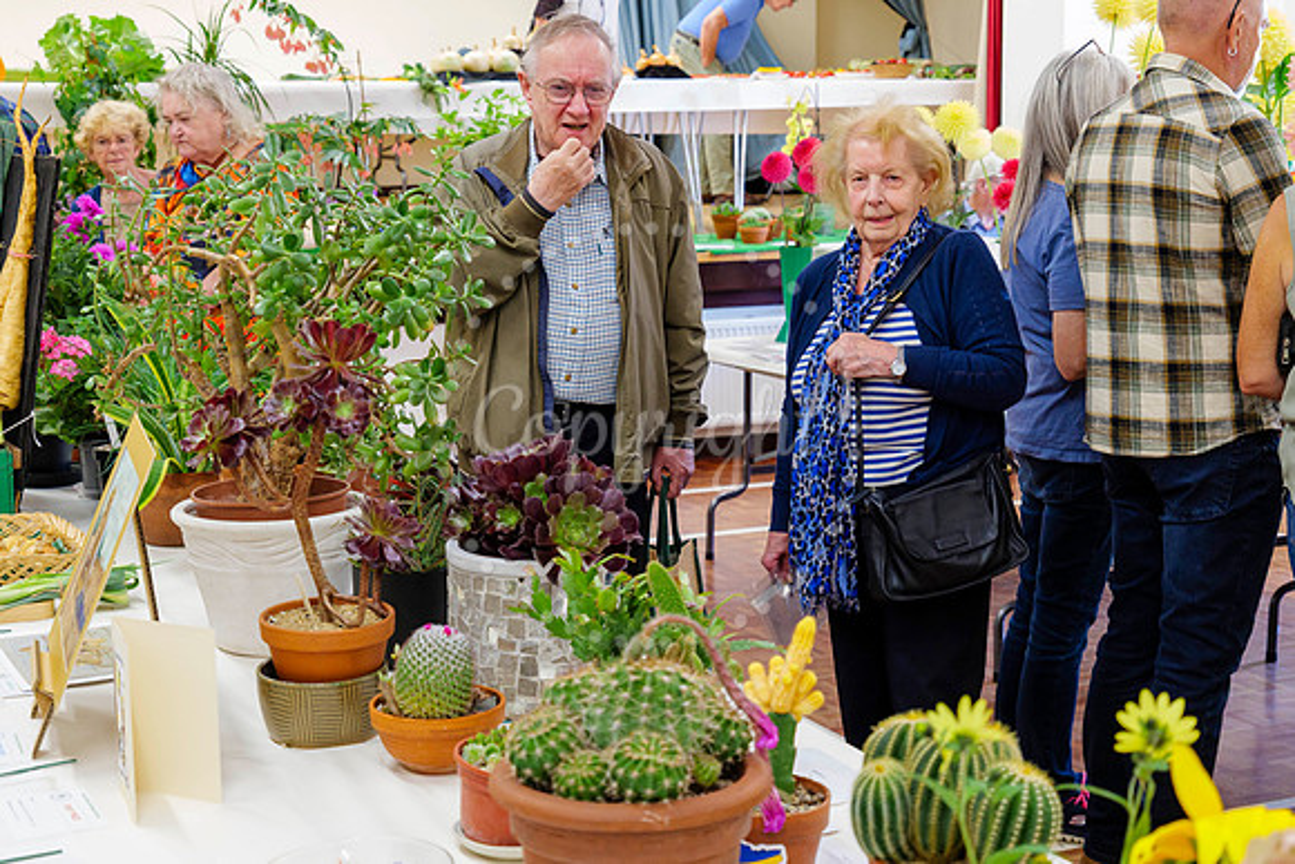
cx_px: 648
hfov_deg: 33.4
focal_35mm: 60
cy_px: 432
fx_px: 2159
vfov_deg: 22.6
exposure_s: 1/60
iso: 4000
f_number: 5.6
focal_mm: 60
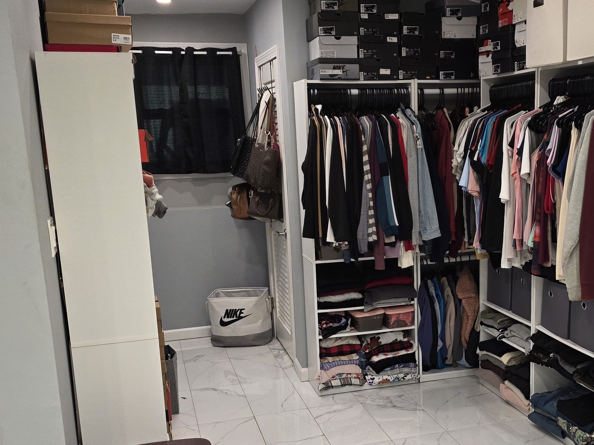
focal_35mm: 43
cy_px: 287
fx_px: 738
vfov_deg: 33.4
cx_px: 384
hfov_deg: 43.4
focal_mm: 6.3
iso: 200
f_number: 1.7
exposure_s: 1/120
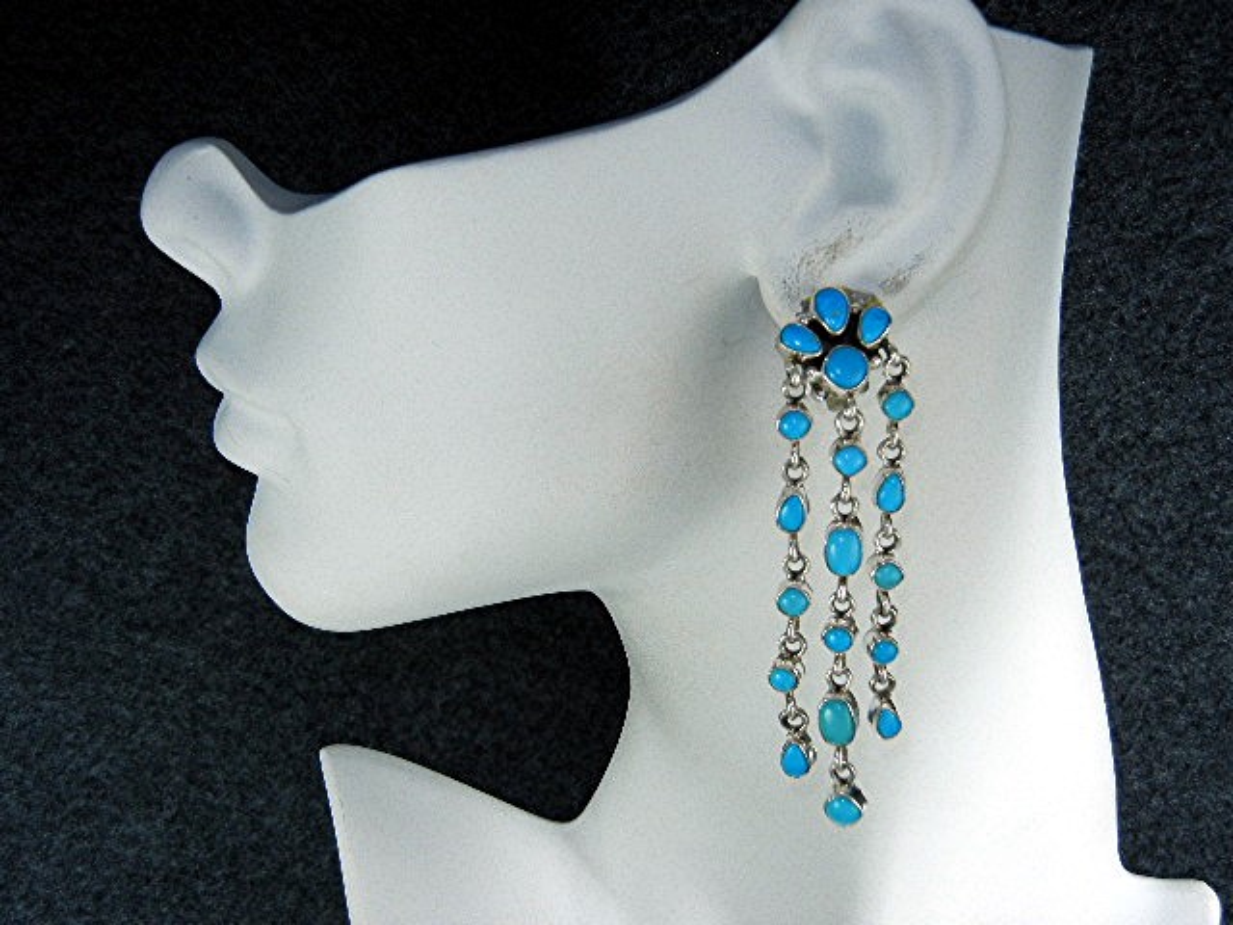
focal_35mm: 52
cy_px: 462
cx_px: 616
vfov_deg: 28.0
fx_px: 1852
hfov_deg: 36.8
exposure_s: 1/31.8
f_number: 3.9
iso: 177
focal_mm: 9.3
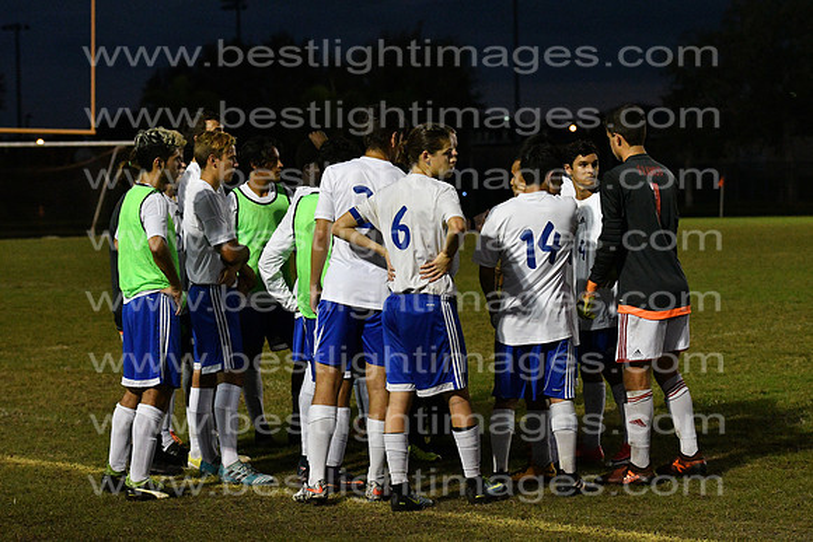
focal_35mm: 105
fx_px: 2372
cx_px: 406
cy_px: 271
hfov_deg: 19.5
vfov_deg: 13.0
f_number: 4
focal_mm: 70
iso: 6400
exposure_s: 1/1250
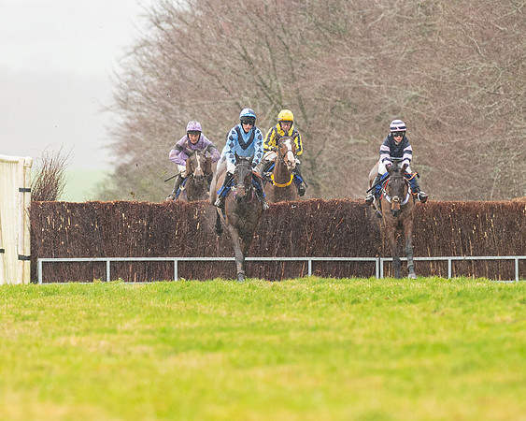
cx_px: 240
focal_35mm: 695
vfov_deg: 2.2
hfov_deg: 2.8
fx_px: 10808
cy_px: 208
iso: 1000
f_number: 5
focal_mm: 300
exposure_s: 1/1000
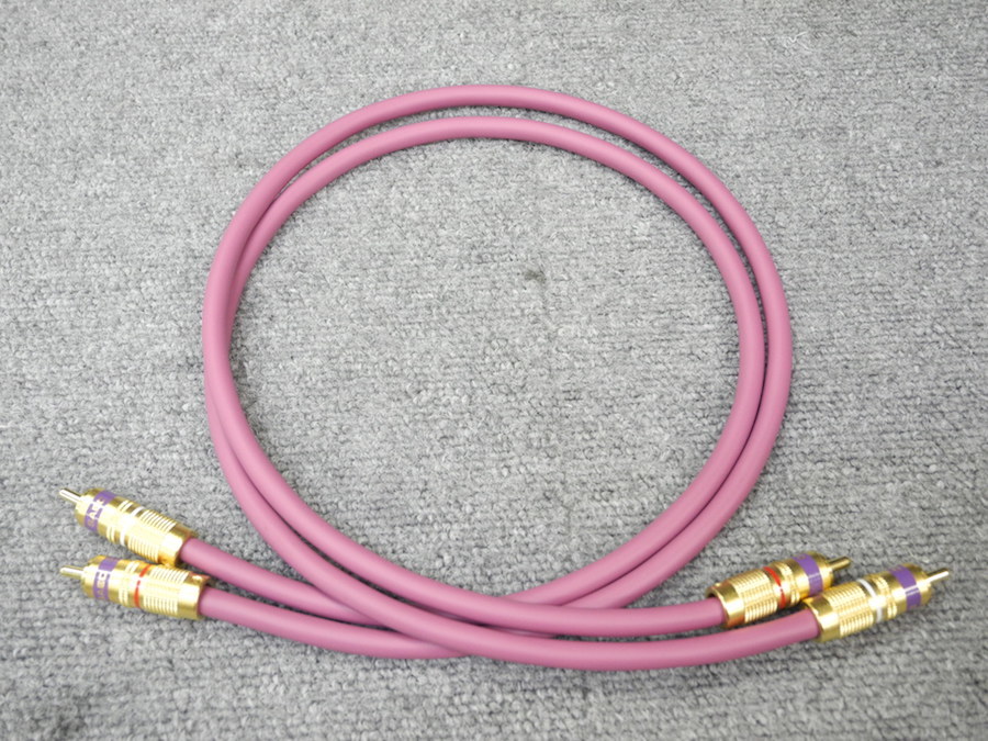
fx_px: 1170
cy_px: 370
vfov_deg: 35.1
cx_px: 494
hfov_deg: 45.8
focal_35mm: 41
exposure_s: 1/33.6
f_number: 3.2
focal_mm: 8.8
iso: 400
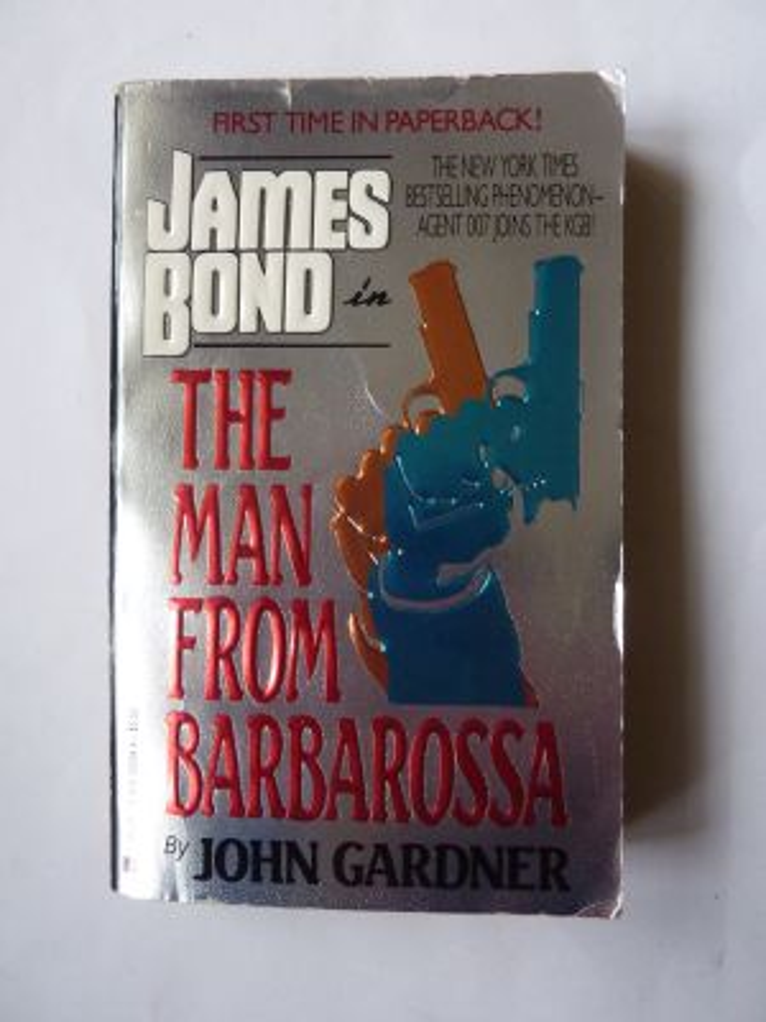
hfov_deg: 54.9
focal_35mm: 25
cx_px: 383
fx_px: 738
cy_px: 511
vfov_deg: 69.4
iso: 400
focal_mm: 4.1
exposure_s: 1/30
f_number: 3.3
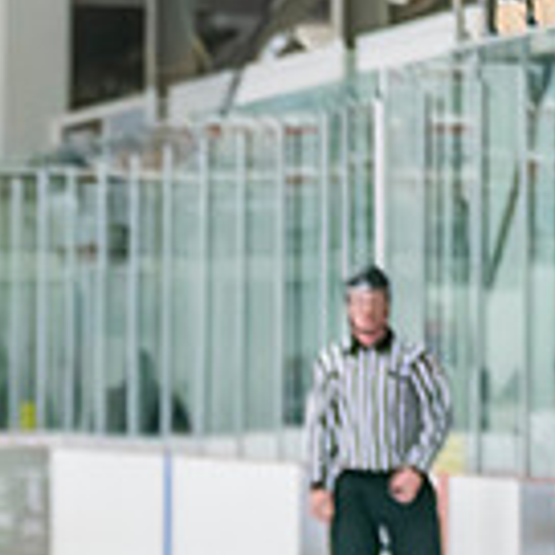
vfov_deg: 4.7
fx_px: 6693
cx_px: -114
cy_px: 698
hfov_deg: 4.7
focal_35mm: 369
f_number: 2.8
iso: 1600
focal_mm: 70
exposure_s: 1/640
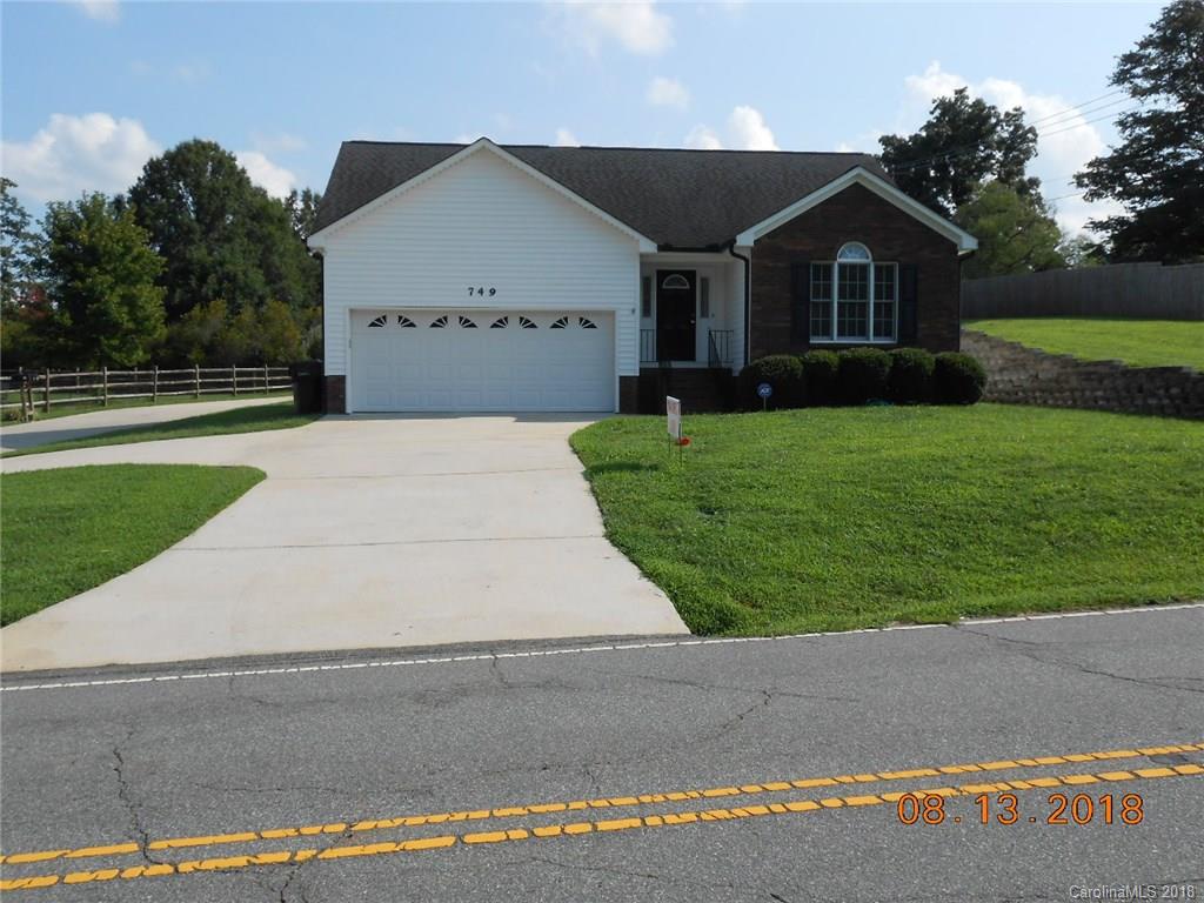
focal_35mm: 34
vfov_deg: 41.8
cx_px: 602
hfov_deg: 54.0
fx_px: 1183
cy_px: 452
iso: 80
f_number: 3.9
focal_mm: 6
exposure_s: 1/800
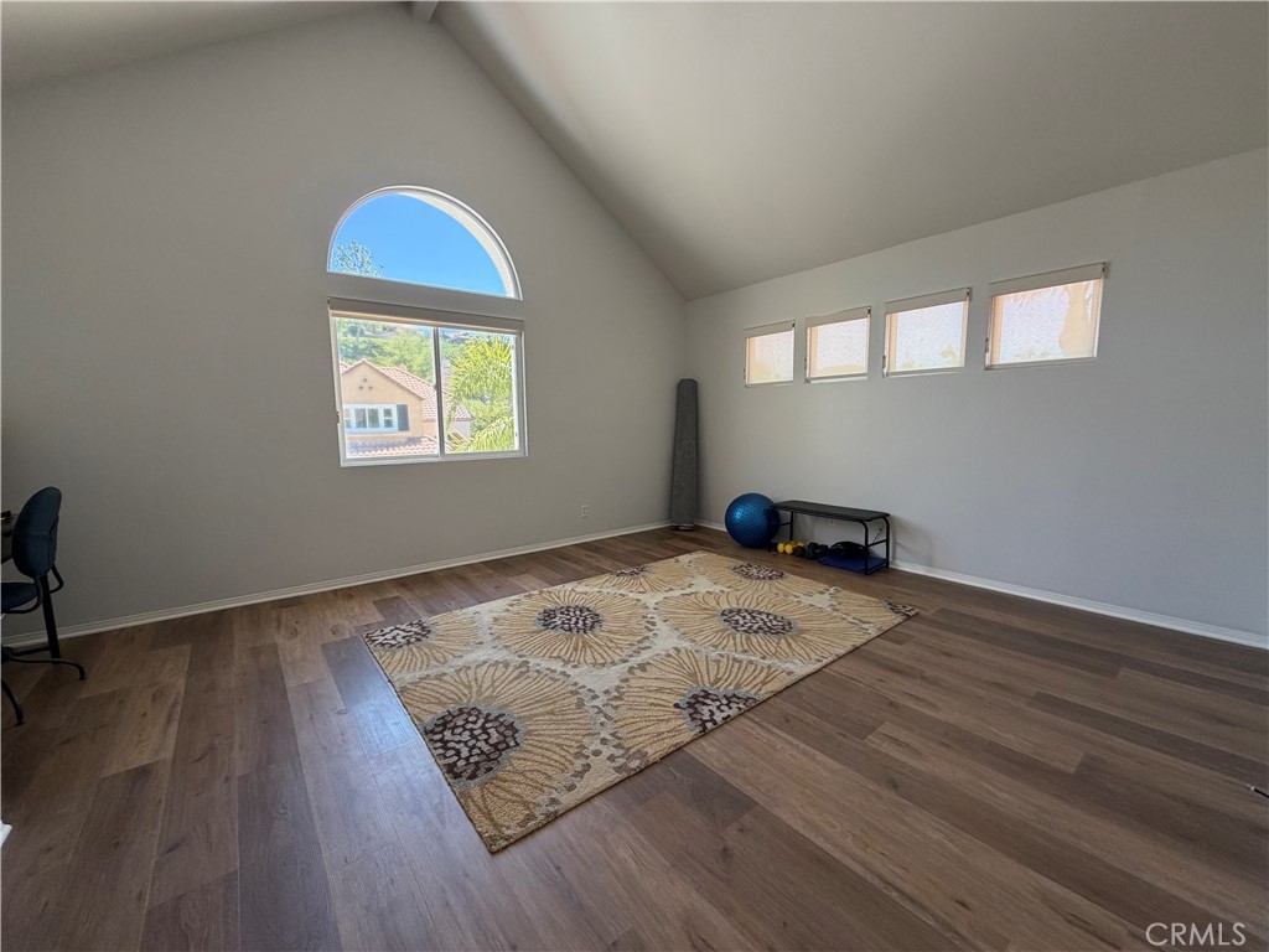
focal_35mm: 14
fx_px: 513
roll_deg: +1.4
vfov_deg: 85.7
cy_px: 476
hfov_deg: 102.1
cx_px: 634
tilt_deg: -7.2
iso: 200
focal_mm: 2.22
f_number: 2.2
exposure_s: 1/121
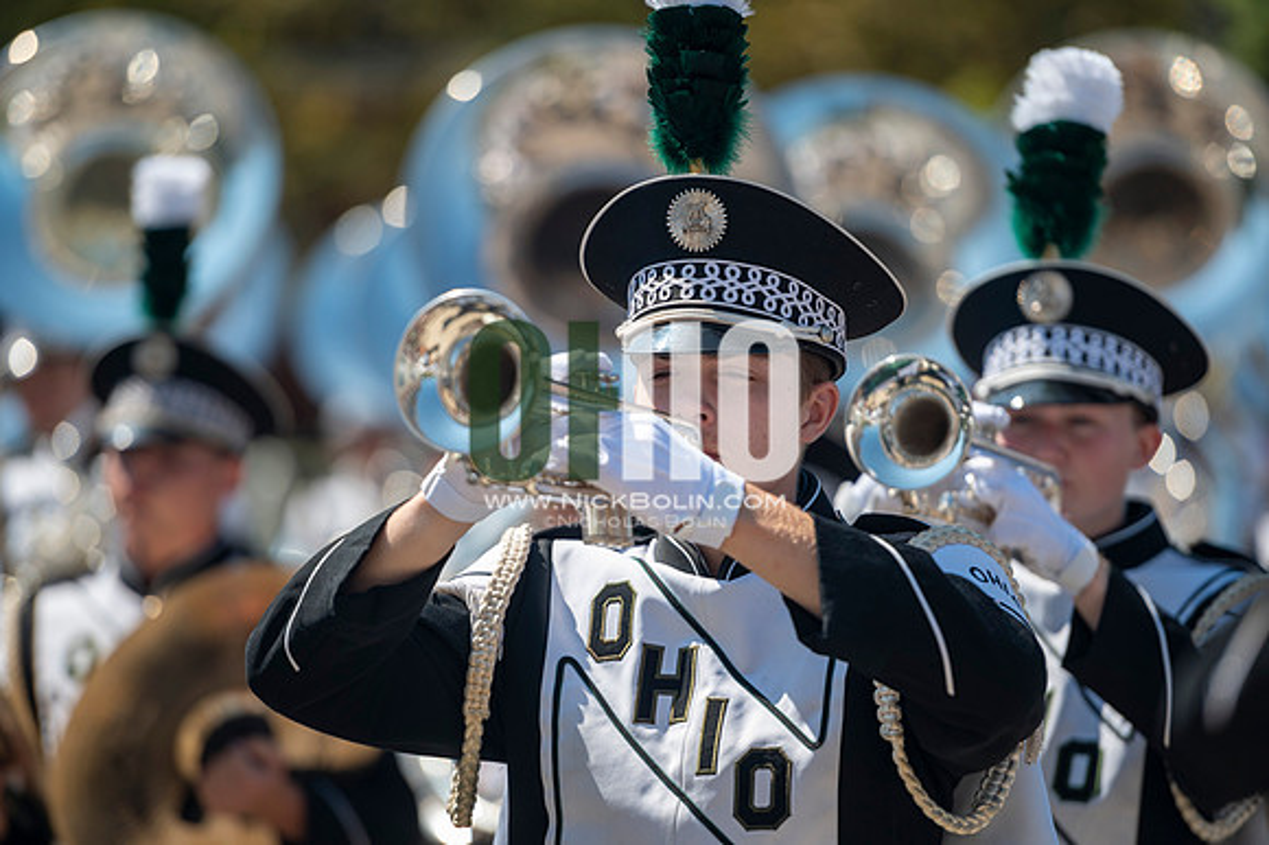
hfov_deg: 10.3
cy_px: 422
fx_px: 7046
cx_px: 634
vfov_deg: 6.9
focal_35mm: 200
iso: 100
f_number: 2.8
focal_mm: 200
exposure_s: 1/1600
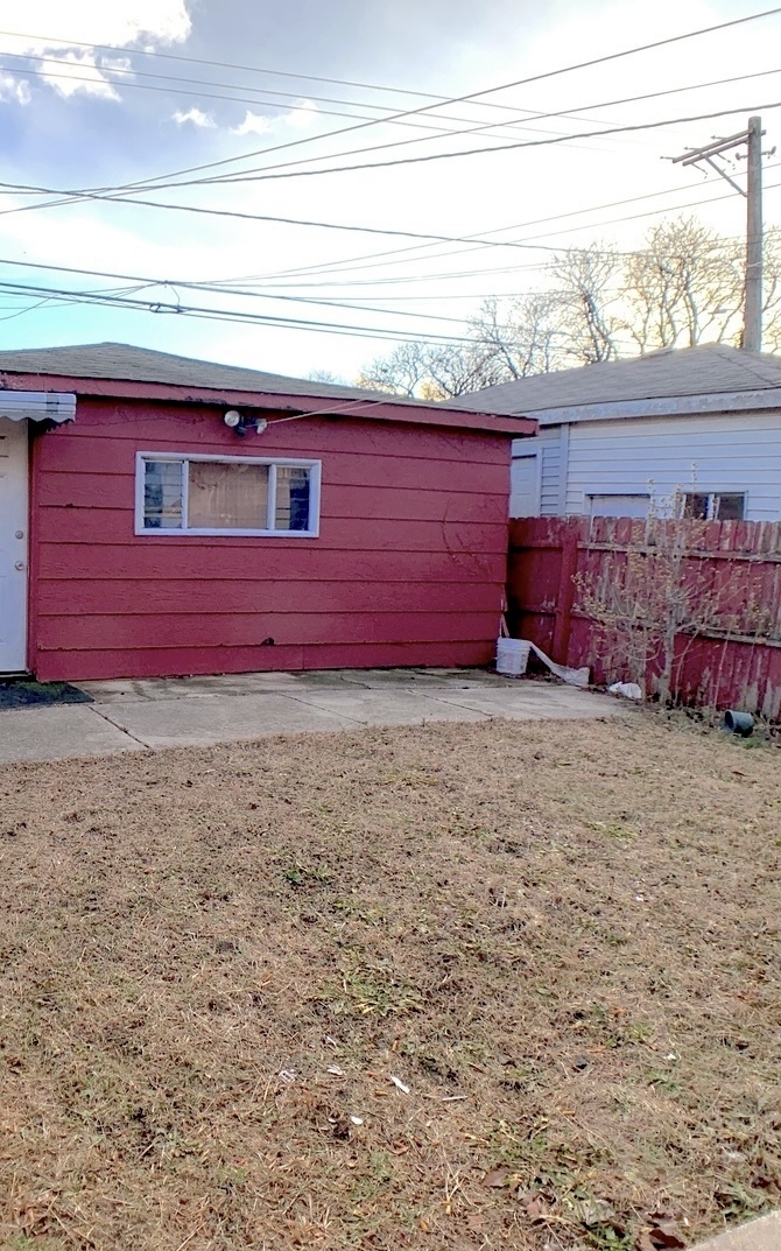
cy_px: 626
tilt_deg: -5.9
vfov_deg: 52.8
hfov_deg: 33.0
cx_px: 113
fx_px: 1261
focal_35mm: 37
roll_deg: -0.2
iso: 25
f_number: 1.8
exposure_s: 1/808
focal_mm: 4.25
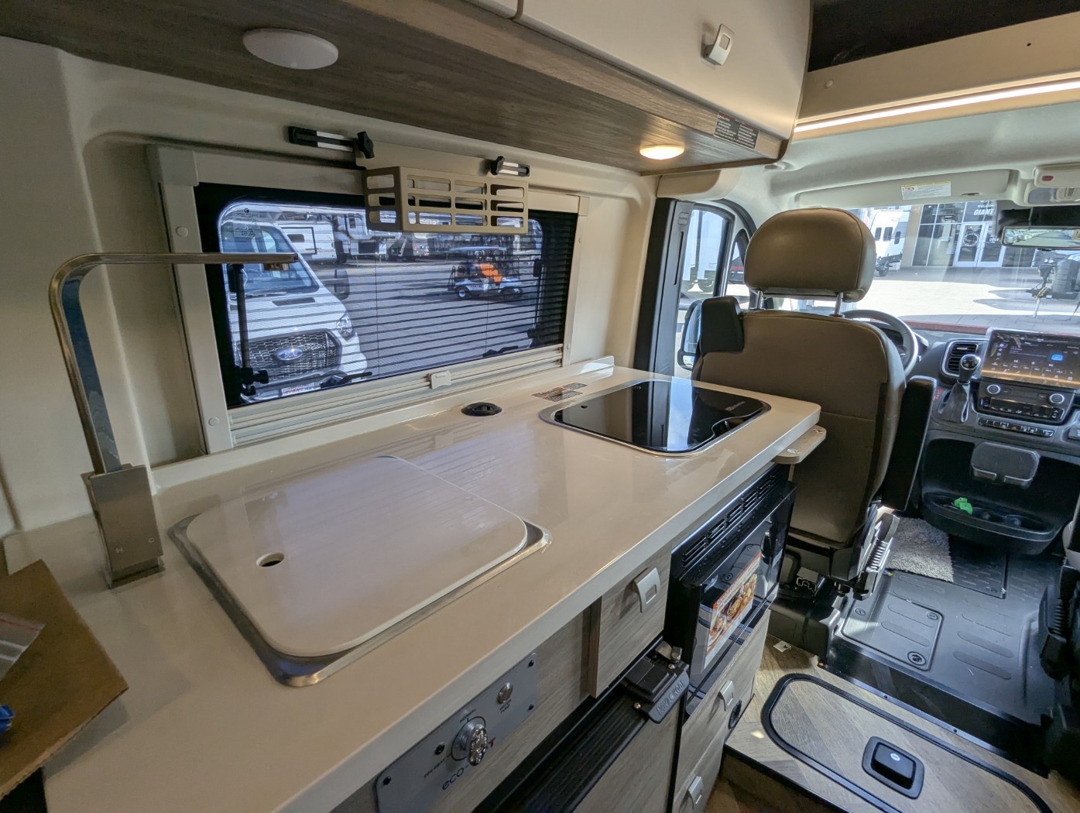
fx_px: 500
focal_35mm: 16
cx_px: 540
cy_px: 406
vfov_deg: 78.2
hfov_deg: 94.4
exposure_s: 1/232
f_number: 2.2
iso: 53
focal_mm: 2.35
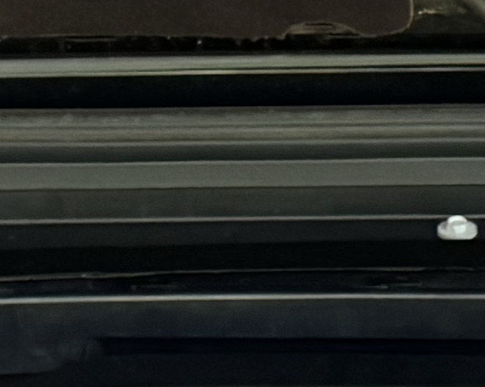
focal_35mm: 178
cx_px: 413
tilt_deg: -28.3
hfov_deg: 10.8
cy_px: 480
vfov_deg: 8.6
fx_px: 2554
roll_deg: +0.0
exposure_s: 1/30
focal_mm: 6.76
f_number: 1.78
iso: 1000
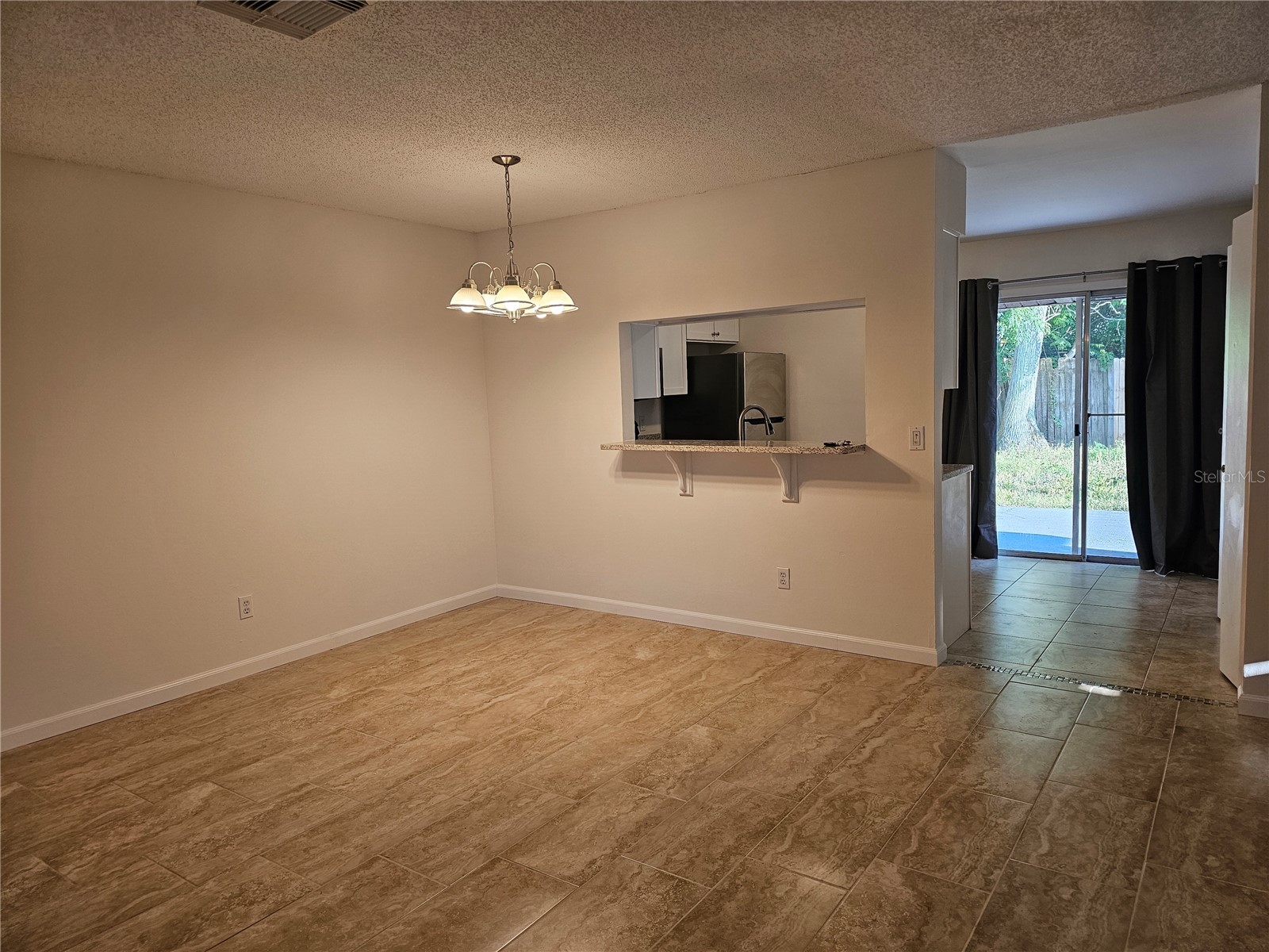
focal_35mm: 23
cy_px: 476
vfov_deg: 58.9
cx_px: 634
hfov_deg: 73.9
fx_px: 843
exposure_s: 1/120
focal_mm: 6.3
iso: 125
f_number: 1.7
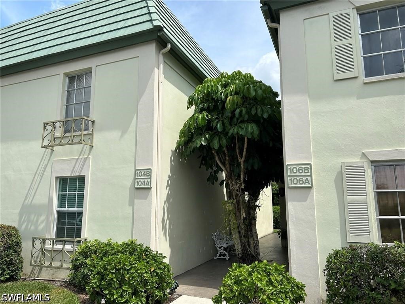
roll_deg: +0.6
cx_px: 202
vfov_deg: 53.1
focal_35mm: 26
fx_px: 304
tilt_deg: +8.2
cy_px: 152
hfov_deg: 67.3
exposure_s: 1/4630
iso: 50
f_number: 1.5
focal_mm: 5.7
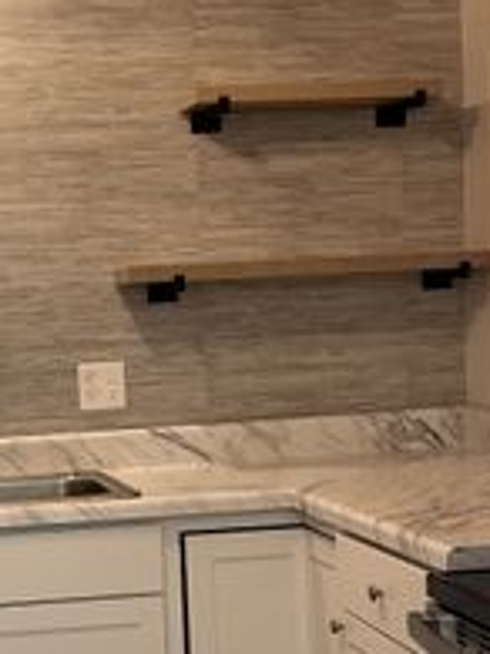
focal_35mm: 89
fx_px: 1682
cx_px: 60
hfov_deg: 16.4
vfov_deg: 21.9
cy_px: 444
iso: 125
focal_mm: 5.1
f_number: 1.6
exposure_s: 1/120
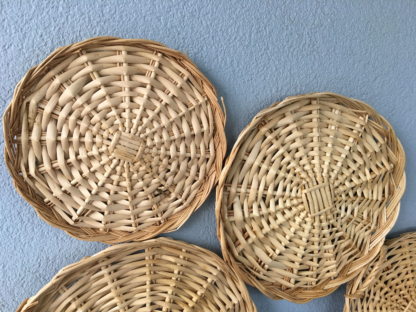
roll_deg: -0.1
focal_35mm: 29
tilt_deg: -13.1
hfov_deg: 61.7
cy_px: 156
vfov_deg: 48.2
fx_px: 349
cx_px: 208
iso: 50
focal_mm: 4.15
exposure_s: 1/33
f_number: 2.2
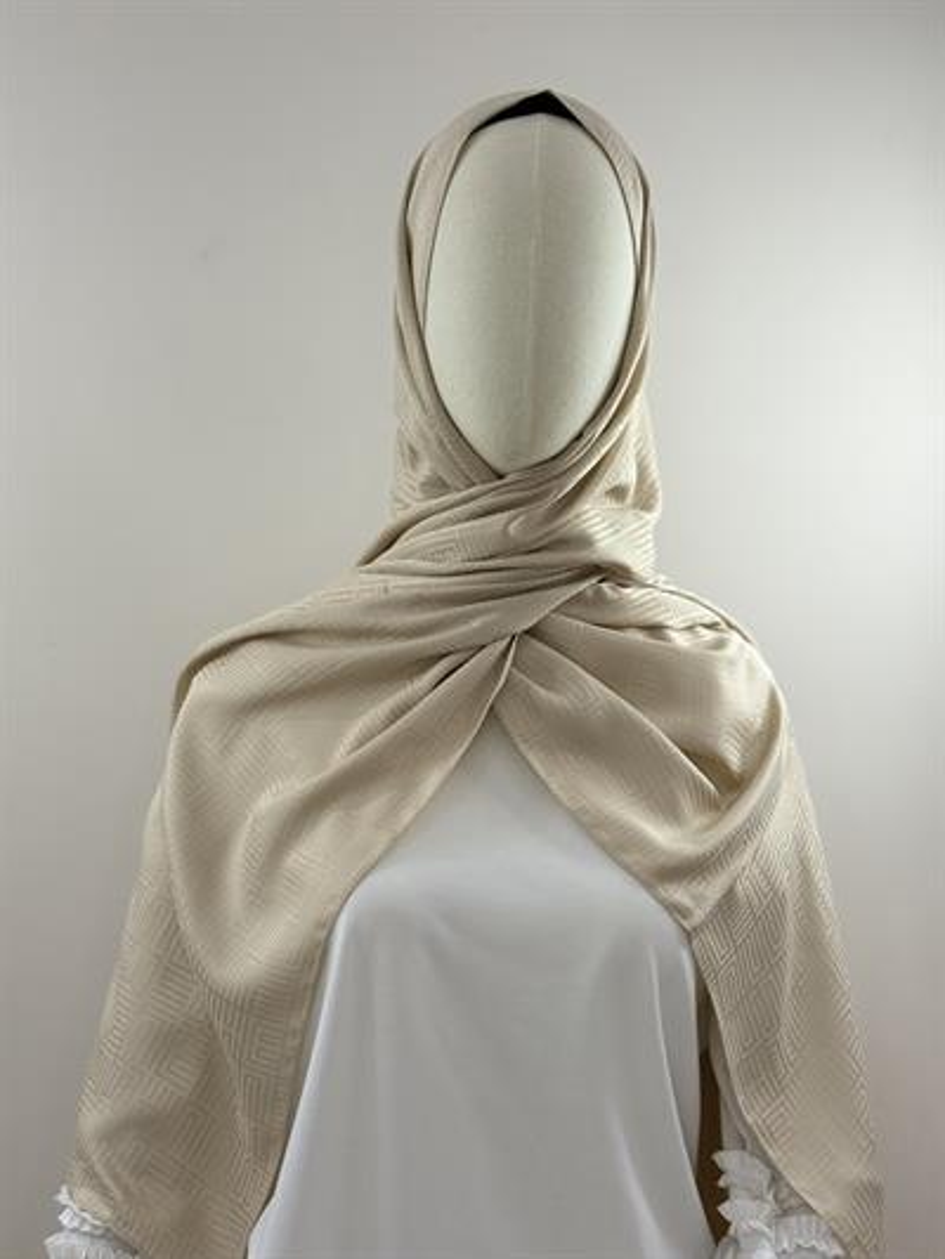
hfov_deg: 30.3
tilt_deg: +0.9
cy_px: 630
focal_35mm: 48
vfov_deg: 39.6
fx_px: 1746
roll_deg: -0.7
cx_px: 472
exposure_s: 1/50
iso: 50
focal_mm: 6.76
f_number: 1.78
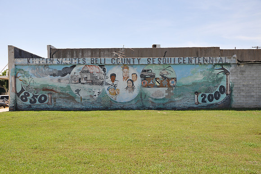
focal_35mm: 38
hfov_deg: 51.3
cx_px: 130
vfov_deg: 35.4
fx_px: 271
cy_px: 87
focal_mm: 25
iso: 200
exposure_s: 1/200
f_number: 7.1
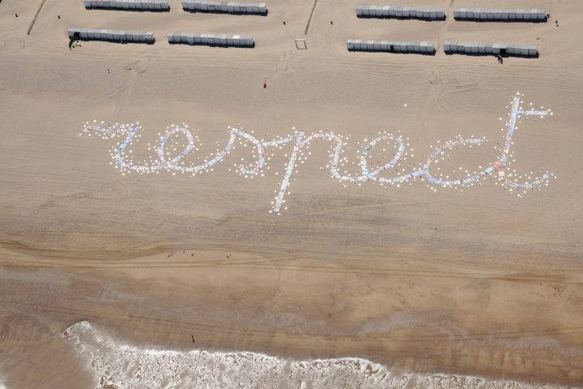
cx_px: 292
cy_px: 194
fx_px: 1943
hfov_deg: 17.1
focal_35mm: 120
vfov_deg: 11.4
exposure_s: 1/1000
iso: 1250
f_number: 16
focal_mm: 120
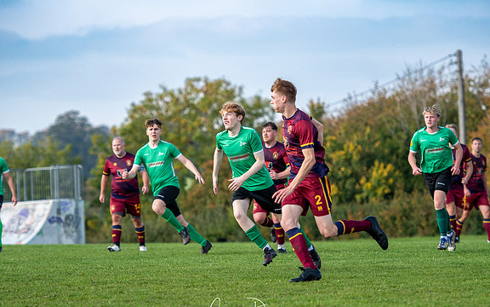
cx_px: 245
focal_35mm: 208
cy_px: 164
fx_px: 2778
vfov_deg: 6.3
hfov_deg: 10.1
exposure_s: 1/3200
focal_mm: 135
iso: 320
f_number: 2.8
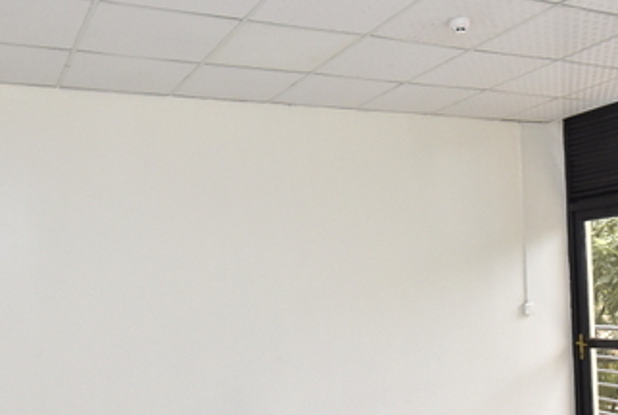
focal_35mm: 40
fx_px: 688
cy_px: 322
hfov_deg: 48.2
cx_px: 351
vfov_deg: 32.8
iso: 500
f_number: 8
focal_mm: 10
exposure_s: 1/50
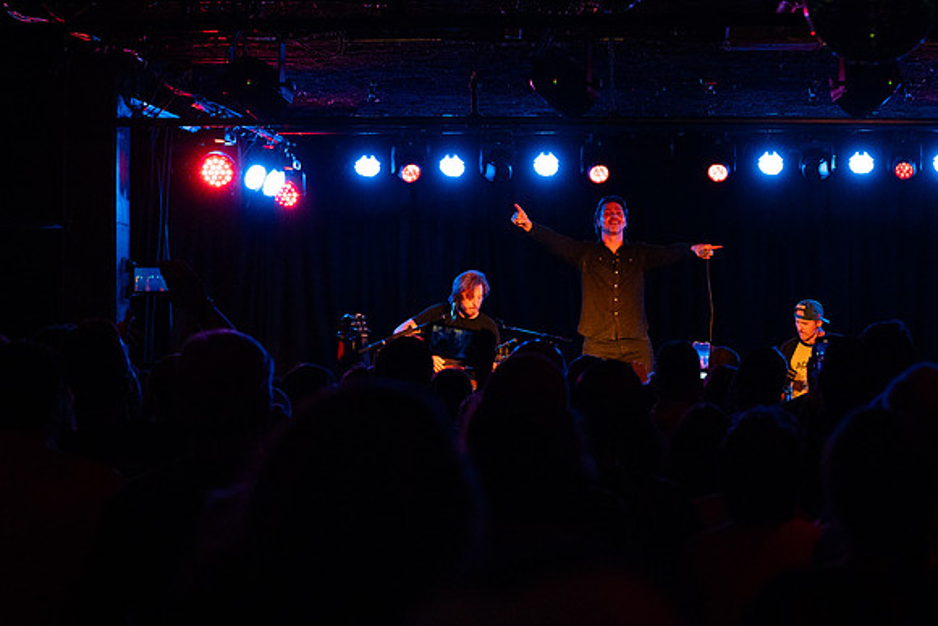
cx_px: 608
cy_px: 282
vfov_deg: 15.0
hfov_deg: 22.2
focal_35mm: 91
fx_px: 2384
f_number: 4
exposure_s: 1/640
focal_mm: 70
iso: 2500
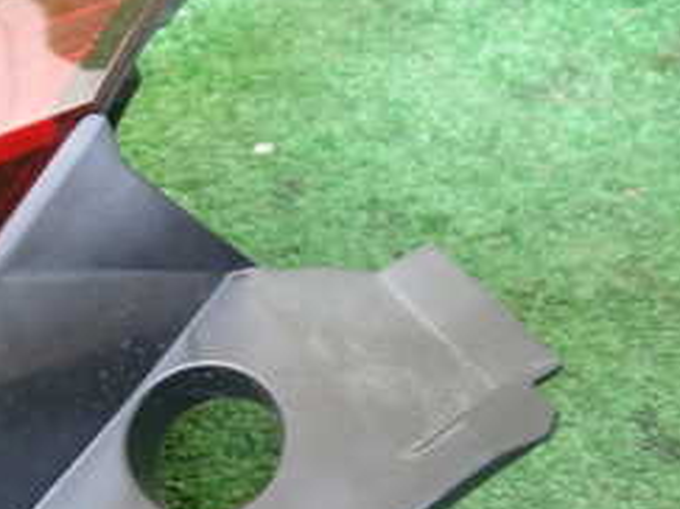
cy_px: 280
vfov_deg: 19.9
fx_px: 1453
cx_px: -70
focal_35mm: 74
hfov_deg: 24.5
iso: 400
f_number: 2.3
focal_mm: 5.4
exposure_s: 1/30
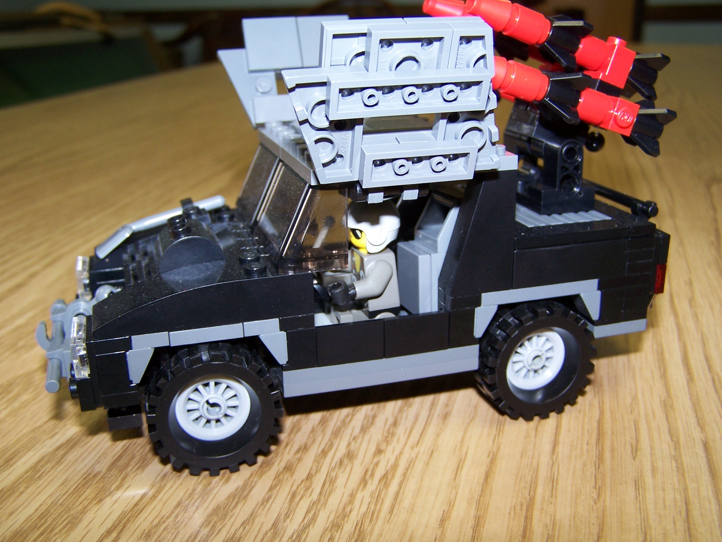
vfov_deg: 37.7
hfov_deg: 49.0
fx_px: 793
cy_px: 271
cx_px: 361
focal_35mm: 38
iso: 80
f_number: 2.8
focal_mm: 6.3
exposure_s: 1/60
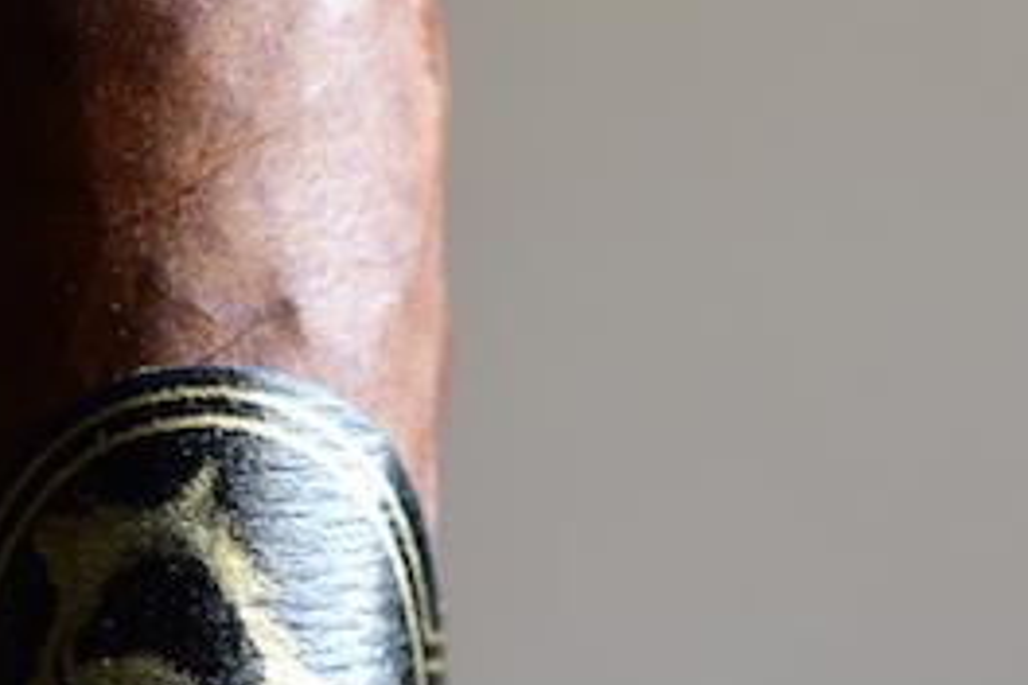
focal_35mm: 150
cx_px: 241
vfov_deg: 9.1
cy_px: 786
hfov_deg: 13.6
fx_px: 4283
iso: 1000
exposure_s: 1/30
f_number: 5.6
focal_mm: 40
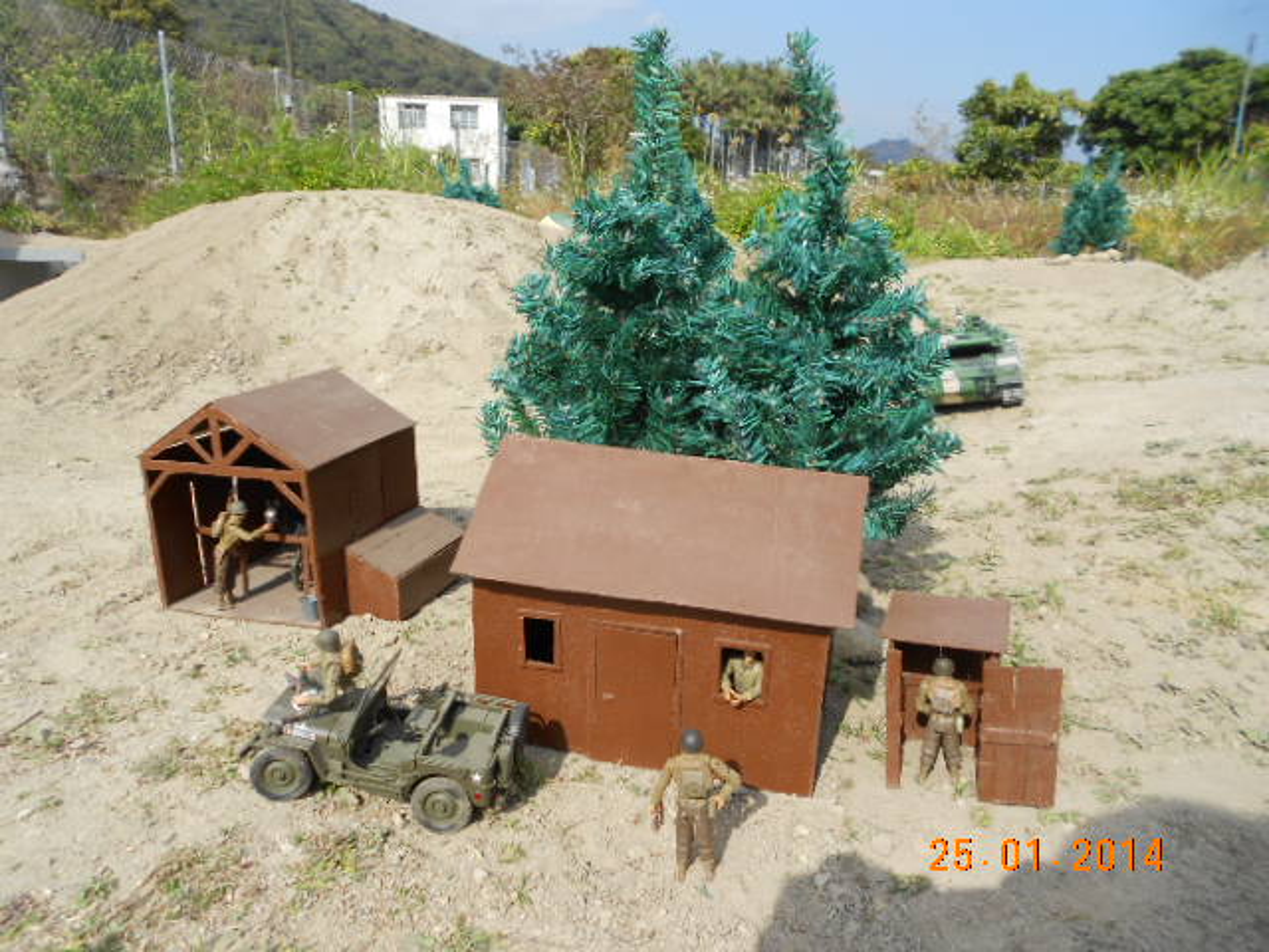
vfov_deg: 53.1
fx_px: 953
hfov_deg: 67.3
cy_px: 476
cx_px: 634
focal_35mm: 26
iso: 80
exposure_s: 1/800
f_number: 3.2
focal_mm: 4.6
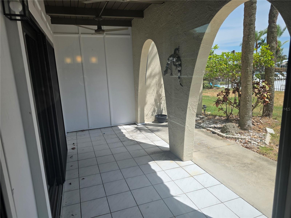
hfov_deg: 73.9
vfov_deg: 58.9
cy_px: 109
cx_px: 146
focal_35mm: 23
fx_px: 193
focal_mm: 6.3
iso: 80
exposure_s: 1/4333
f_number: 1.7
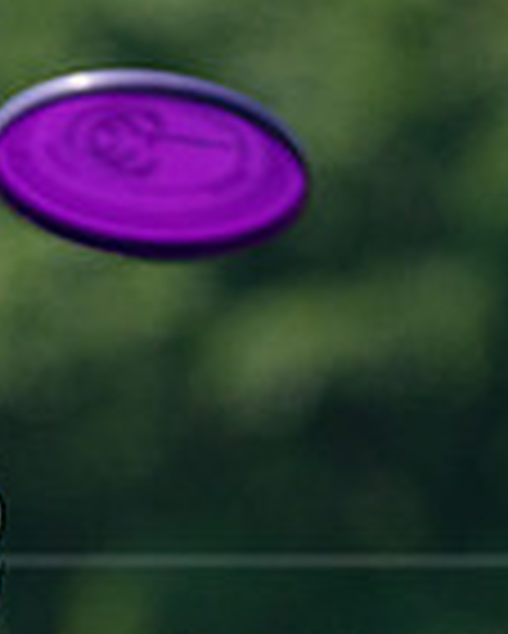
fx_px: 43498
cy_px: 780
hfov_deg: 0.7
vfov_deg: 0.8
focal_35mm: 2317
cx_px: -126
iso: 1600
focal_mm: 600
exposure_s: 1/4000
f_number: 6.3
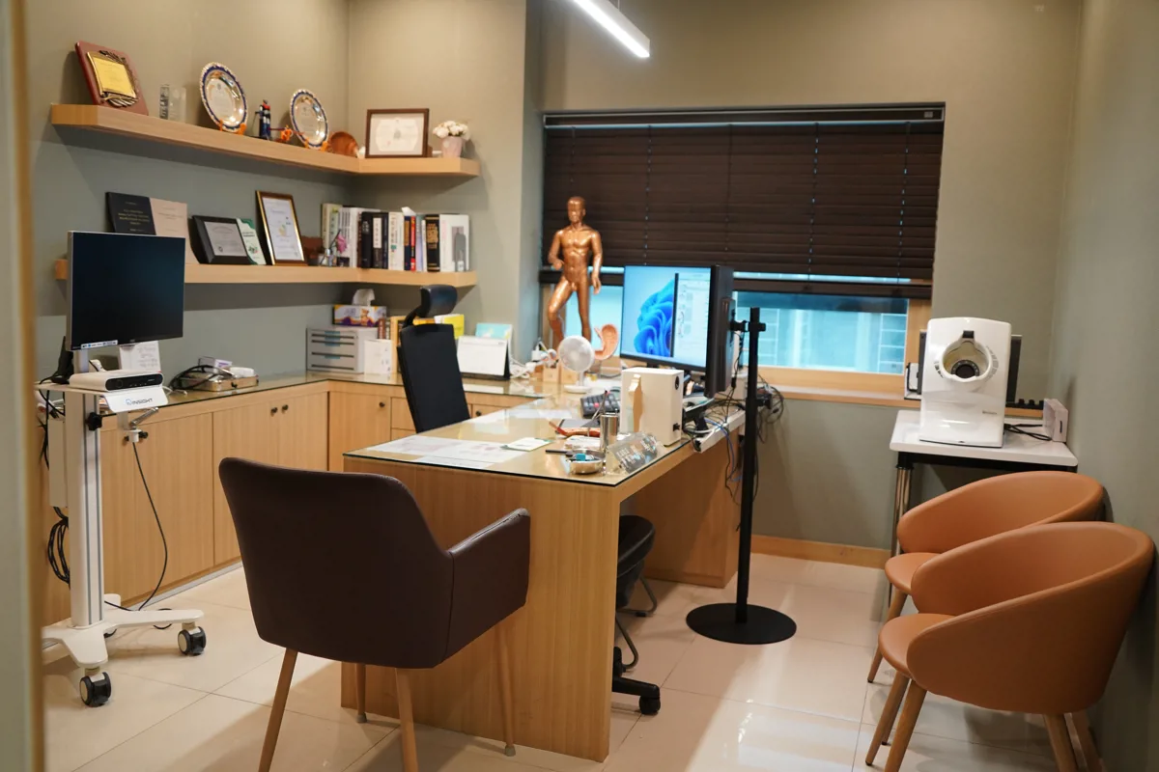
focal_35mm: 30
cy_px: 386
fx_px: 966
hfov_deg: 61.9
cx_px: 580
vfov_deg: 43.6
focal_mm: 30
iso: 1600
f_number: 2.8
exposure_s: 1/160
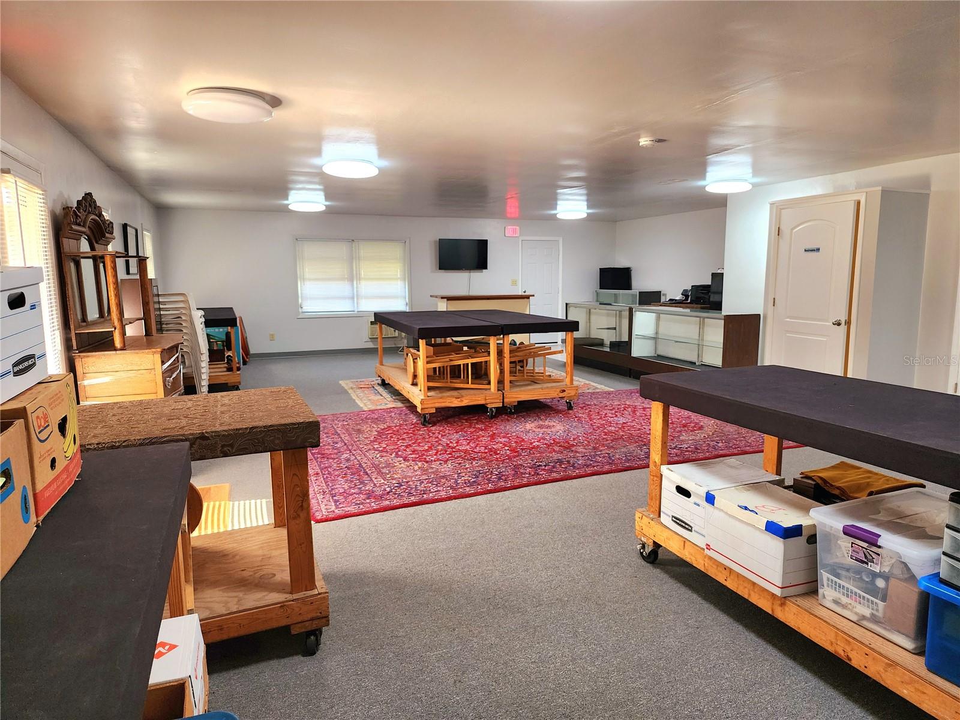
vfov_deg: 58.9
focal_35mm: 23
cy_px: 360
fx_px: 638
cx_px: 480
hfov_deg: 73.9
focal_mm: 6.4
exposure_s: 1/120
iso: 250
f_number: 1.8
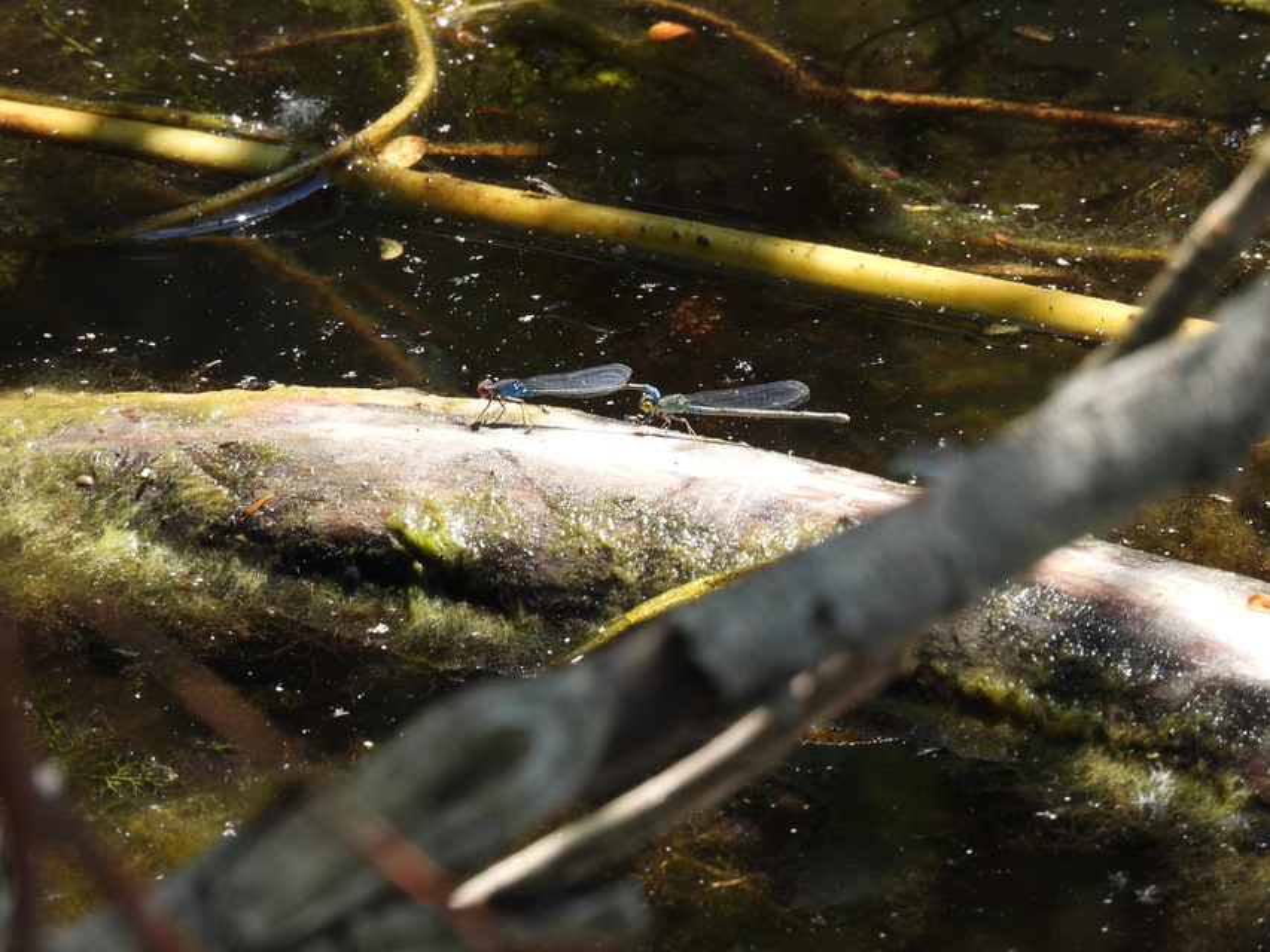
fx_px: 23851
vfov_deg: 2.3
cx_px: 635
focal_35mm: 650
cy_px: 476
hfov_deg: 3.1
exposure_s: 1/125
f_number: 6.3
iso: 100
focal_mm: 116
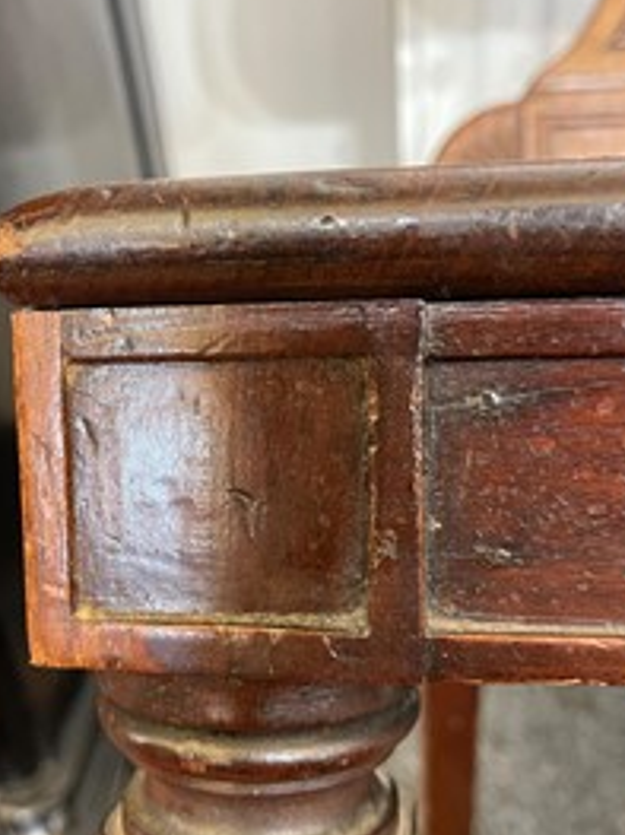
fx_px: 916
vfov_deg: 49.0
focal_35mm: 38
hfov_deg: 37.5
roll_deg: +8.7
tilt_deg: -35.6
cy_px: 432
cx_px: 235
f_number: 1.6
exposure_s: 1/33
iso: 500
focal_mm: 5.1
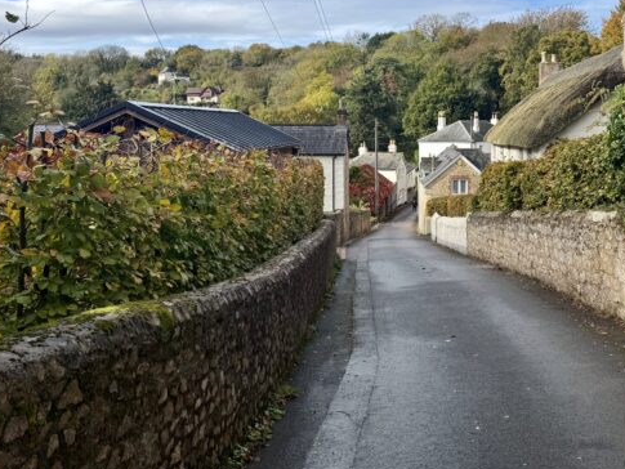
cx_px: 416
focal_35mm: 38
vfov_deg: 37.2
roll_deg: +0.2
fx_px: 686
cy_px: 146
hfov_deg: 48.2
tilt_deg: -1.3
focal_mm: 6.76
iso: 80
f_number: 1.78
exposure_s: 1/3953
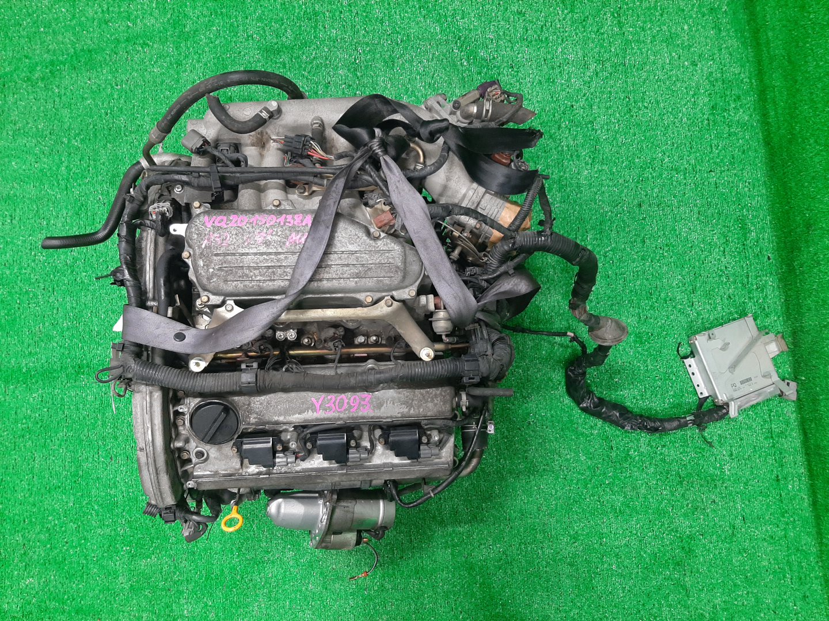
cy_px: 310
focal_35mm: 26
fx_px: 623
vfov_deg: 53.1
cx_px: 414
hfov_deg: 67.3
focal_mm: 3.93
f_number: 1.7
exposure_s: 1/50
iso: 149
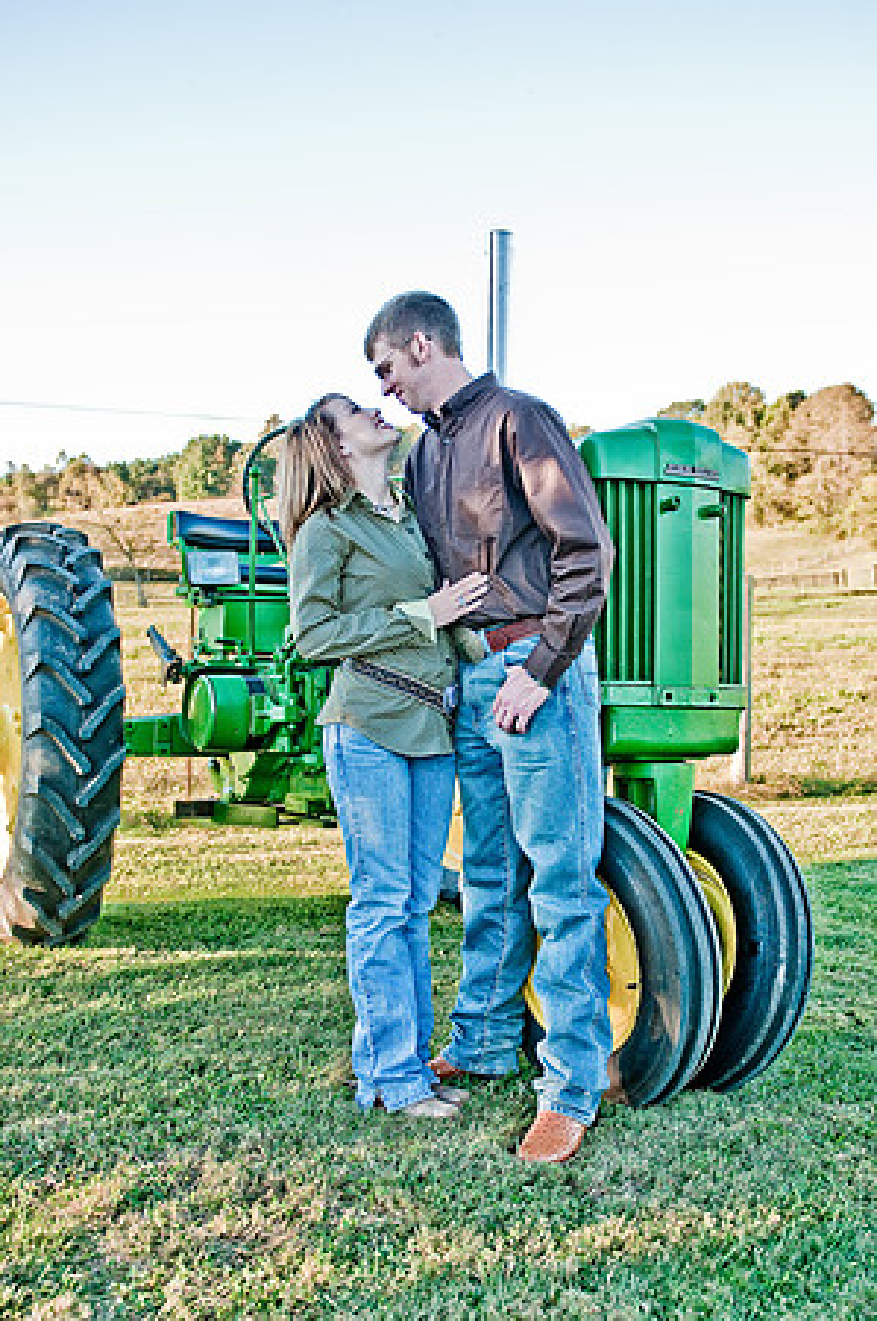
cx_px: 438
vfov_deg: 53.2
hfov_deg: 36.8
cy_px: 660
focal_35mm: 36
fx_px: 1318
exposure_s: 1/250
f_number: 2.8
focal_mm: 24
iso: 160
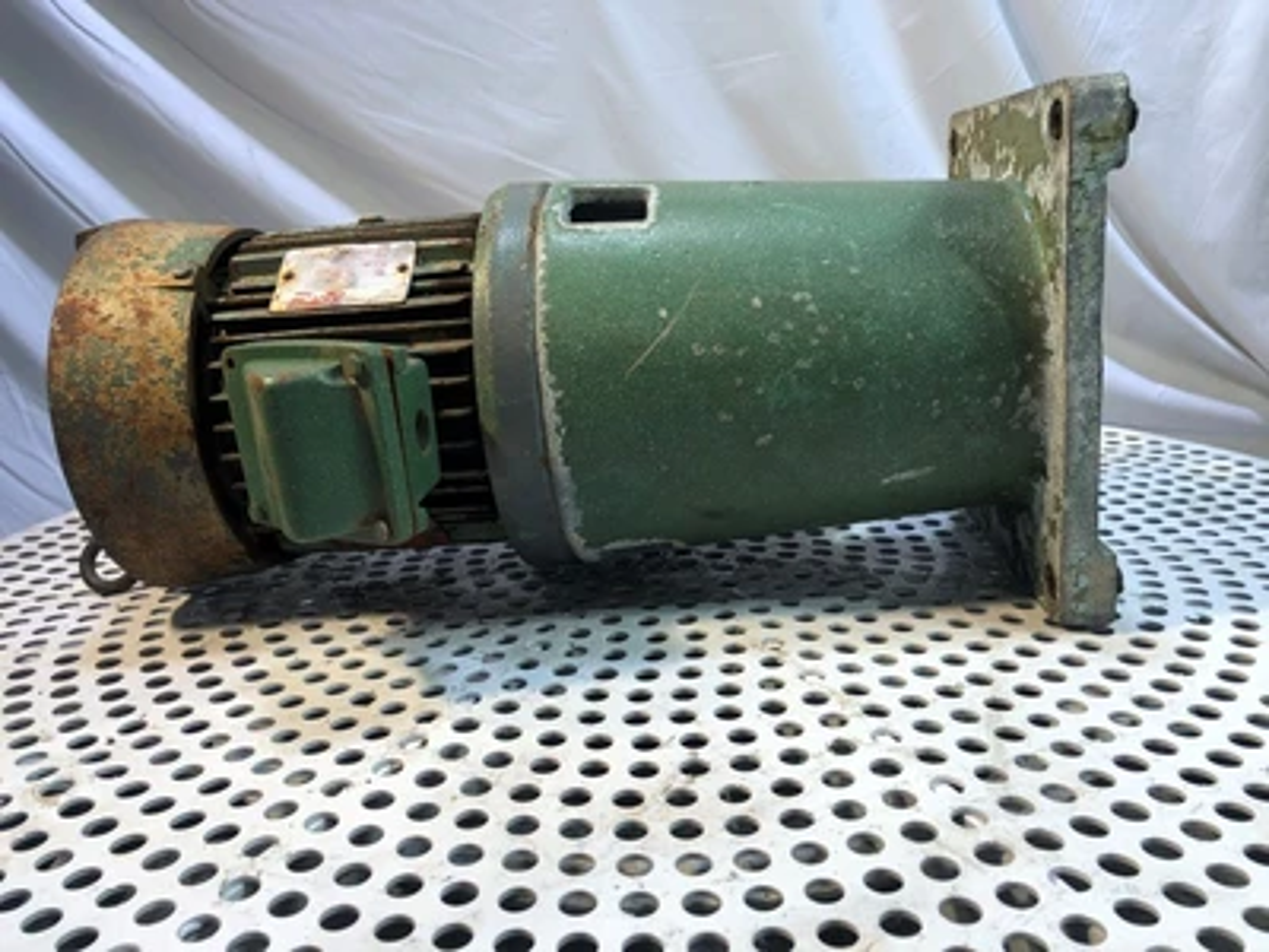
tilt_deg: -15.0
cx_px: 634
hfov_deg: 63.4
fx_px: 1026
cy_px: 476
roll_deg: +2.0
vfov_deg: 49.7
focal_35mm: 28
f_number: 1.8
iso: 32
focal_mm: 4
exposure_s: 1/120
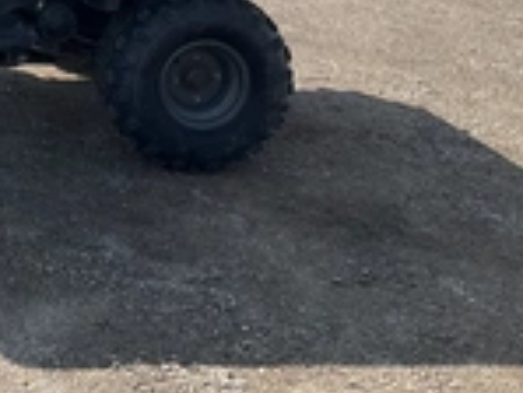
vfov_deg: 17.7
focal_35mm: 78
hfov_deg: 22.8
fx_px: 1179
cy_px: -123
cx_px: -119
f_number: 1.8
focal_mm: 3
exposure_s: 1/2058
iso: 25
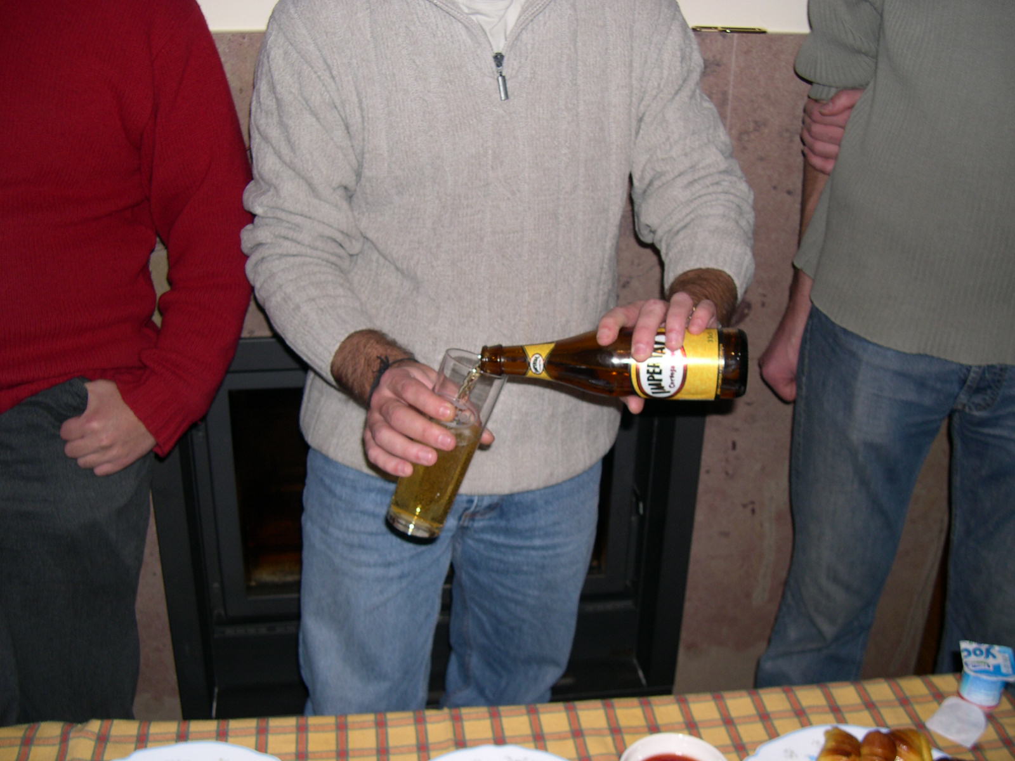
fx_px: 1114
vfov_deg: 37.7
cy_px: 380
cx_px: 508
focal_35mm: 38
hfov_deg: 49.0
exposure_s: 1/60
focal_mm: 8
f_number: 2.8
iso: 100
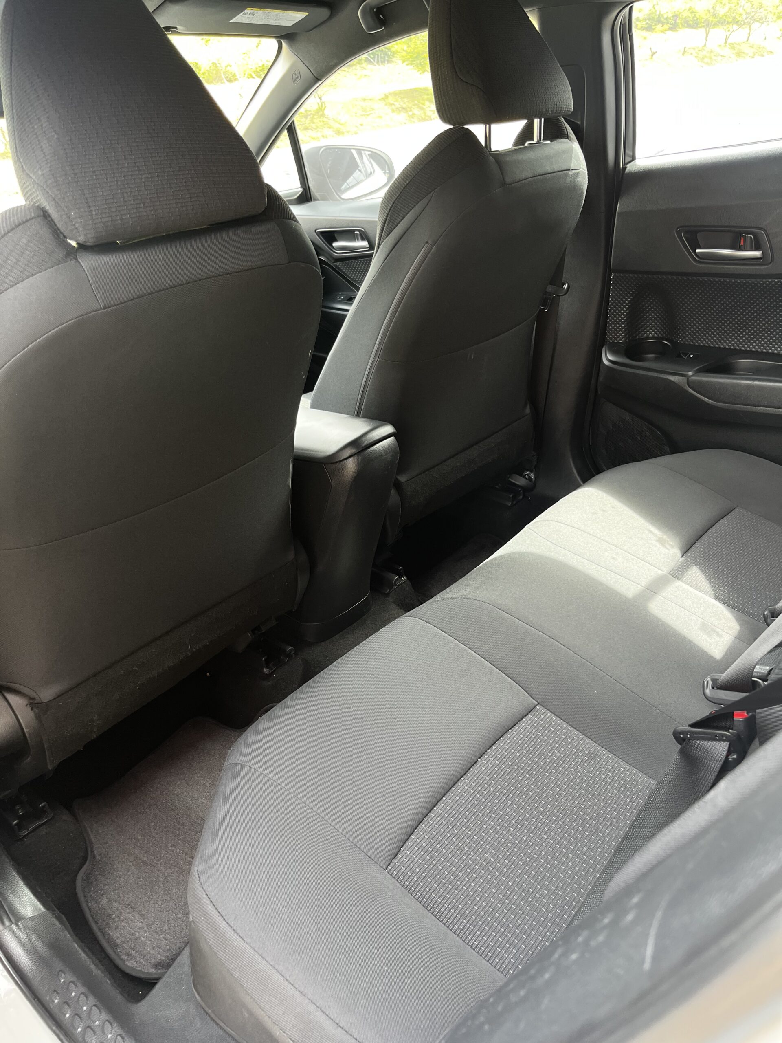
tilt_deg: -26.4
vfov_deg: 67.3
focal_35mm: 26
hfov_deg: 53.1
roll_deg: +2.3
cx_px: 391
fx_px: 783
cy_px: 522
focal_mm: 5.1
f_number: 1.6
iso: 125
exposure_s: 1/118
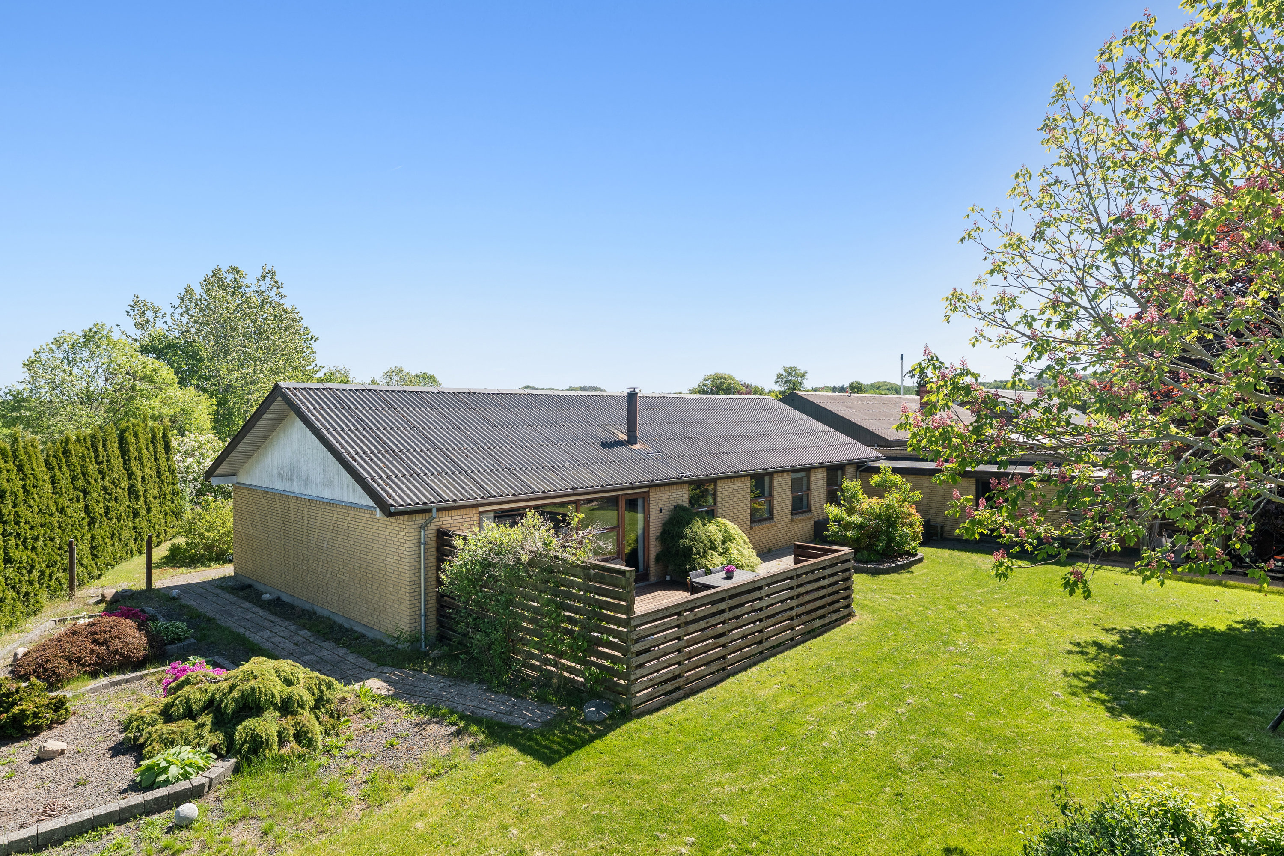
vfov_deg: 62.4
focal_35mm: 20
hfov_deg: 84.6
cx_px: 642
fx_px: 706
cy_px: 428
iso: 1000
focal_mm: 19.8
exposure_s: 1/1000
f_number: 7.1
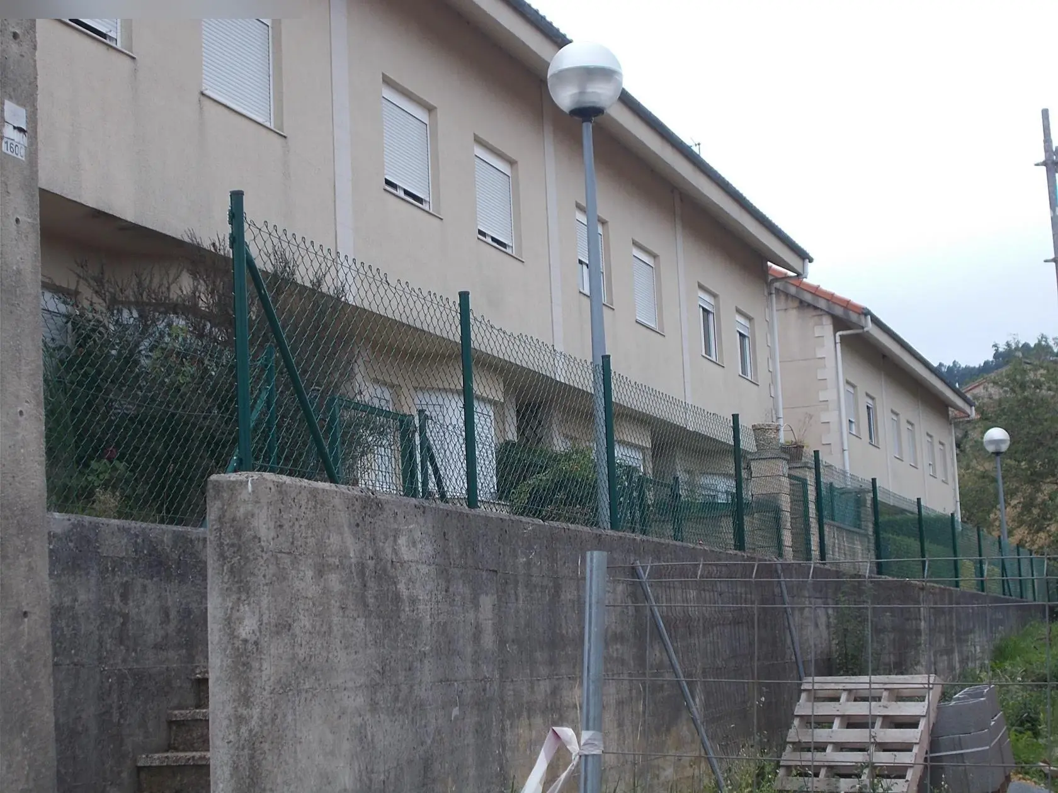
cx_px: 529
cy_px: 396
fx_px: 1773
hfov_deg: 33.2
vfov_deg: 25.2
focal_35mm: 58
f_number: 4.9
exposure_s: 1/125
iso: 80
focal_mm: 10.3
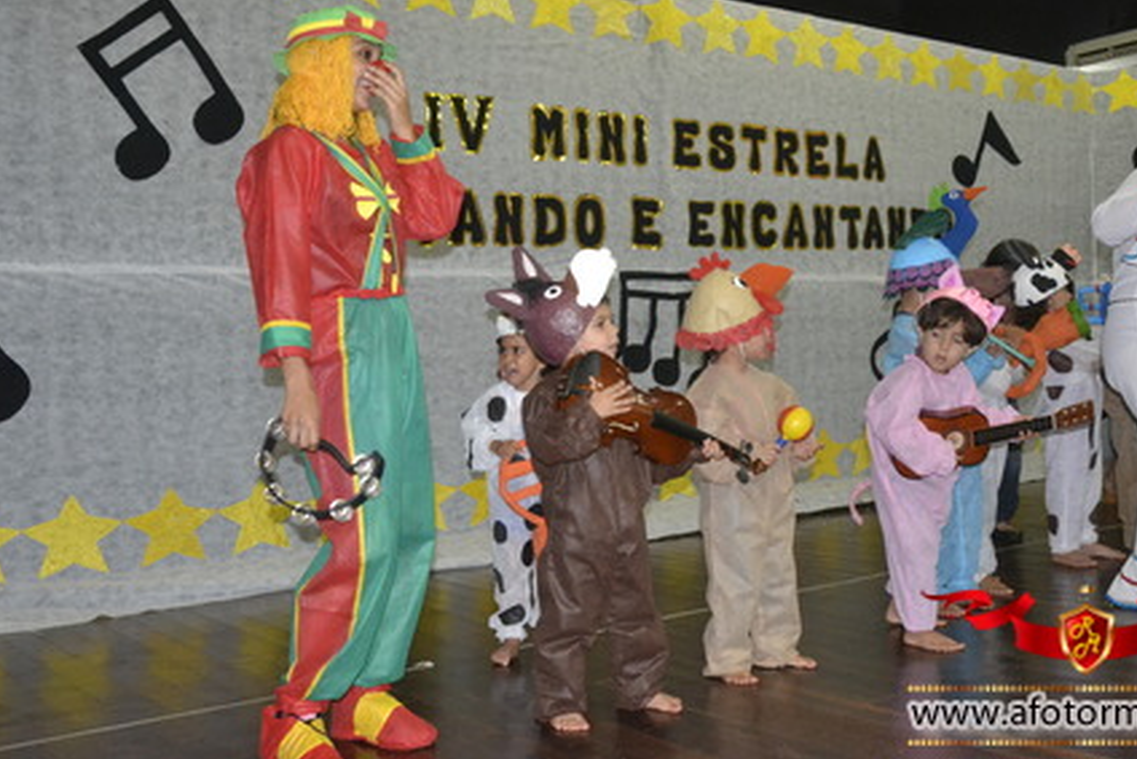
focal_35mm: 42
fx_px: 1327
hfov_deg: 46.3
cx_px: 632
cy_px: 325
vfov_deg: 31.9
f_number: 3.8
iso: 3200
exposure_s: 1/60
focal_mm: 24
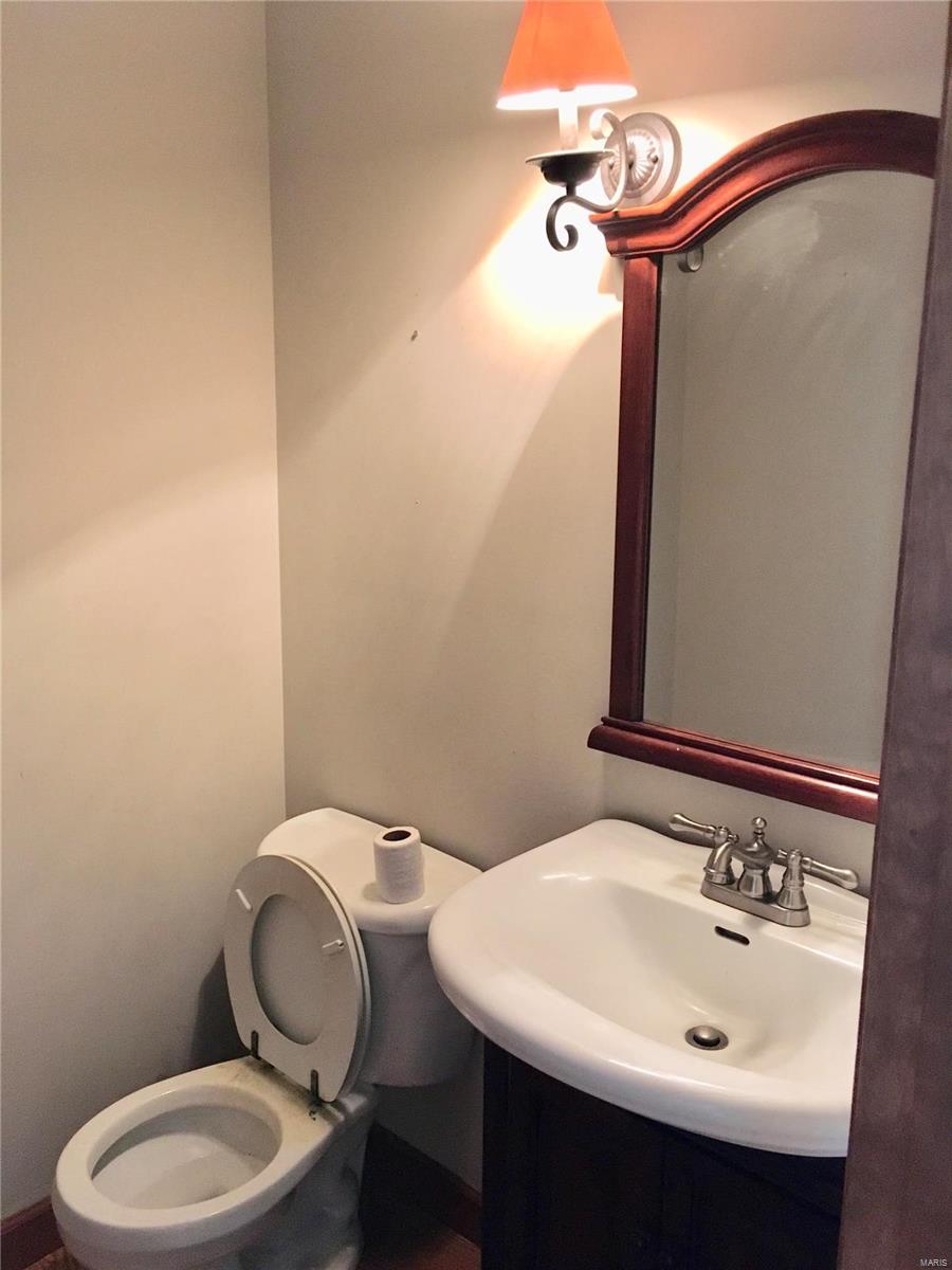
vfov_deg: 61.7
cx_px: 476
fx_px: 1063
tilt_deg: -10.5
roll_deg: +0.3
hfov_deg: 48.2
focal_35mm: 29
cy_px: 635
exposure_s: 1/15
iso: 200
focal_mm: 4.15
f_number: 2.2
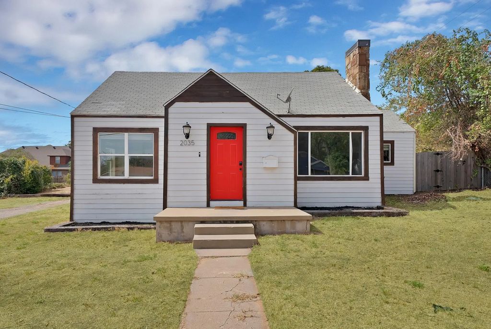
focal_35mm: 19
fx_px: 260
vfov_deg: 64.7
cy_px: 164
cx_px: 246
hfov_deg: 86.8
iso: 640
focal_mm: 19
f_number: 9
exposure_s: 1/200
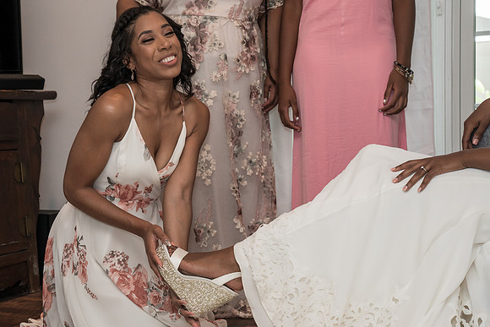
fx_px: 932
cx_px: 199
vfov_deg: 19.9
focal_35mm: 68
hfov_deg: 29.4
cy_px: 177
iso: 1600
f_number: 5.6
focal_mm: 53
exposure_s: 1/250
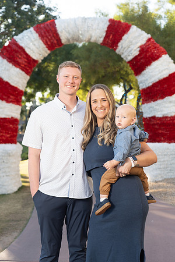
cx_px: 88
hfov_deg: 23.4
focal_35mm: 58
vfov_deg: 34.5
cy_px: 131
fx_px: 423
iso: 160
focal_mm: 58
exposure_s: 1/200
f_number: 4
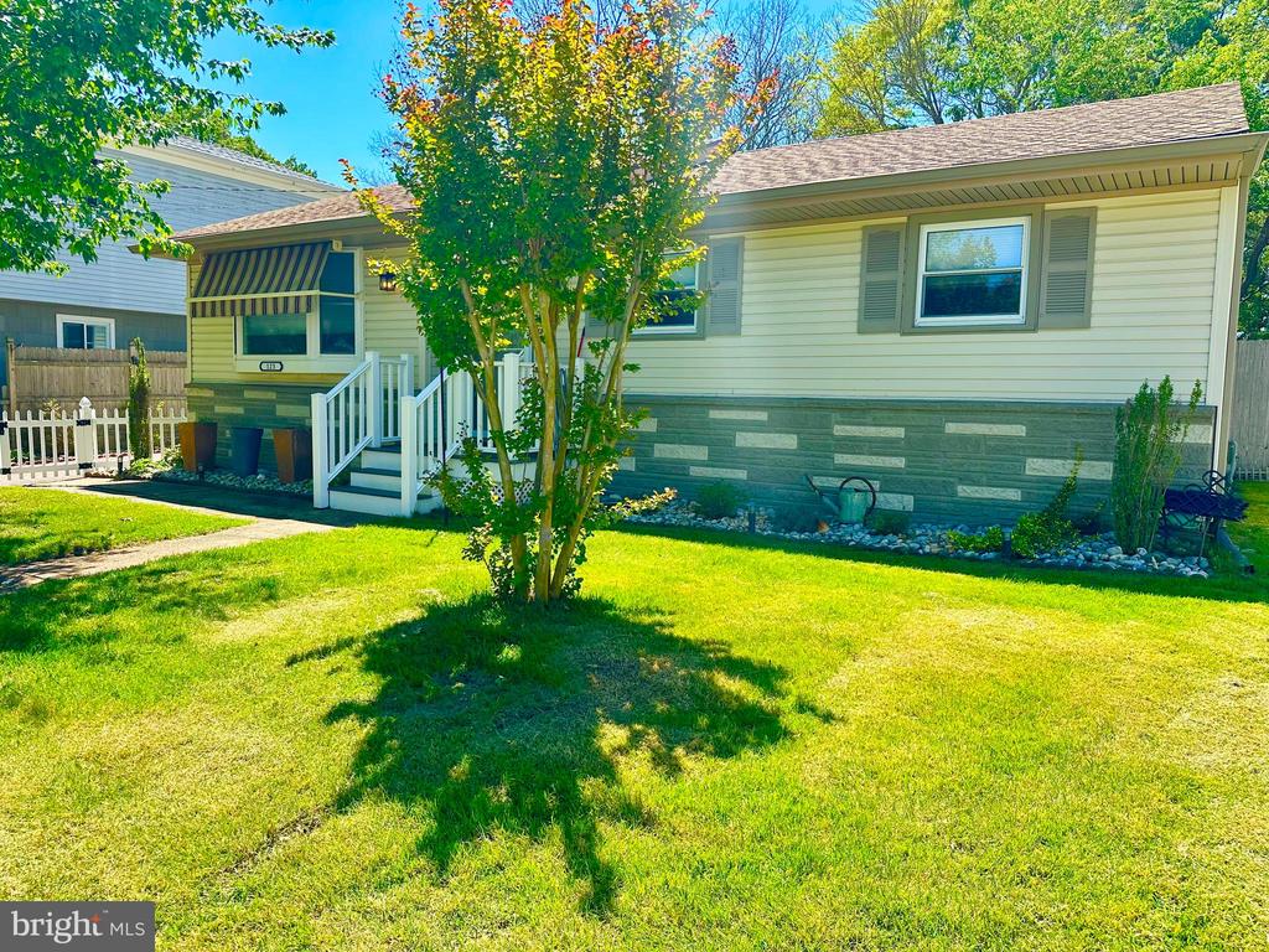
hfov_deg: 71.6
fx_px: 880
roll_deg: -0.7
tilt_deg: -4.5
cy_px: 476
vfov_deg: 56.8
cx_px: 634
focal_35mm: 24
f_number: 1.78
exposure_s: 1/1812
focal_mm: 6.86
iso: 80
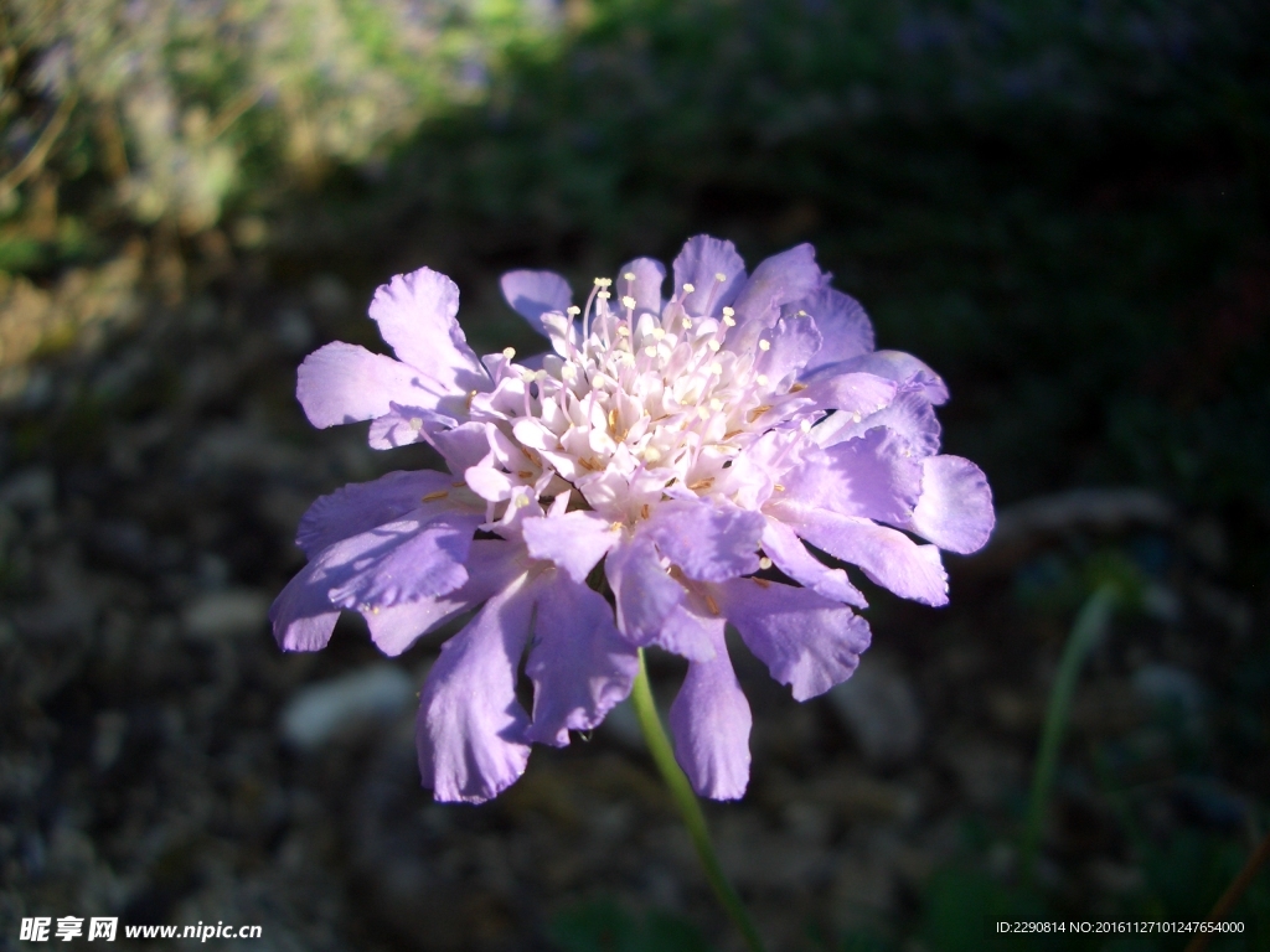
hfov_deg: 52.6
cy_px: 476
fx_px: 1284
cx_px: 635
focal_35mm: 35
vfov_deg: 40.7
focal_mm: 5.8
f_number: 2.6
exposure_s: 1/400
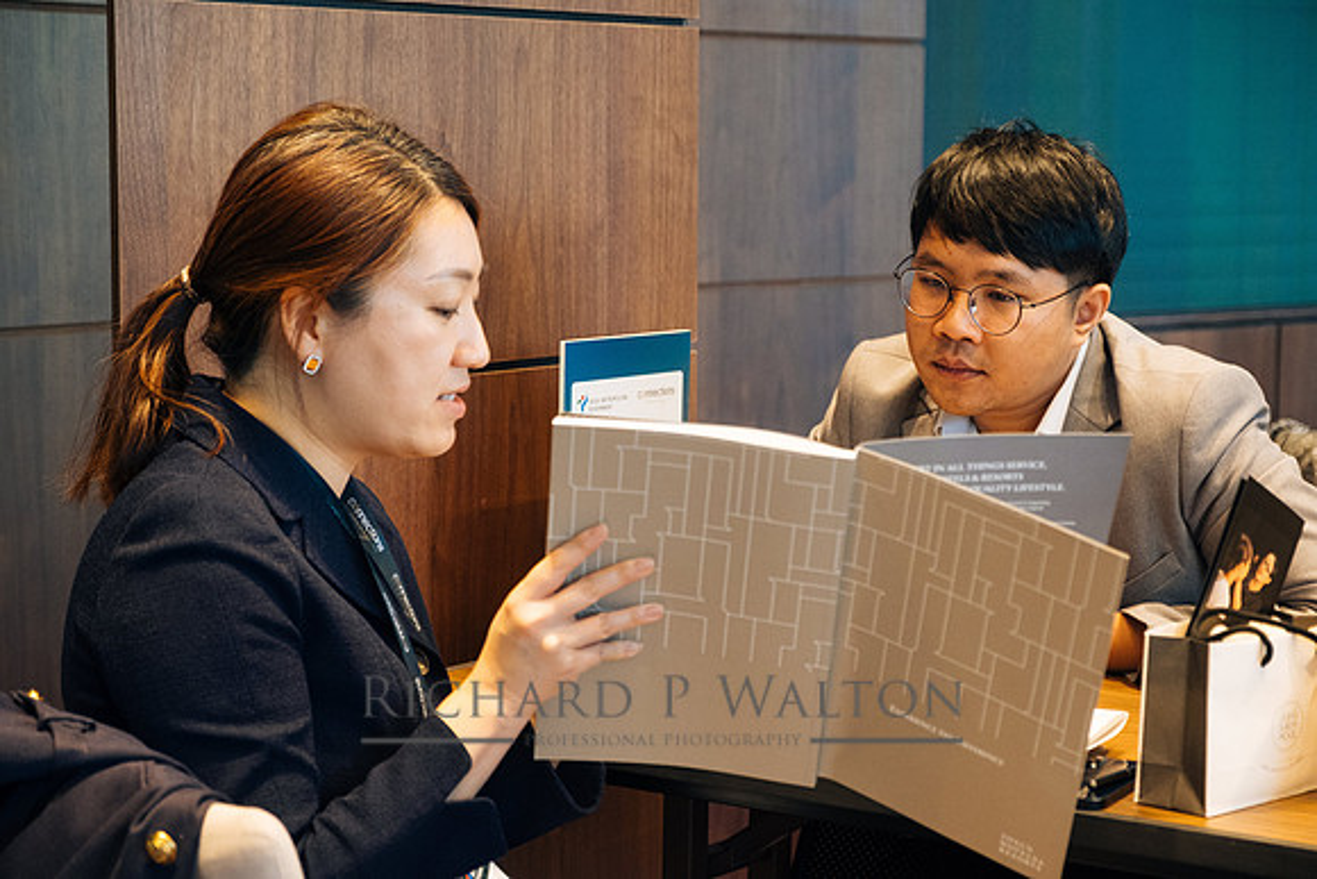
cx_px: 658
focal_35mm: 80
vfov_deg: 17.1
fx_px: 2927
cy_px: 440
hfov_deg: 25.4
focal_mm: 53.3
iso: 1600
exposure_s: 1/250
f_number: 3.2
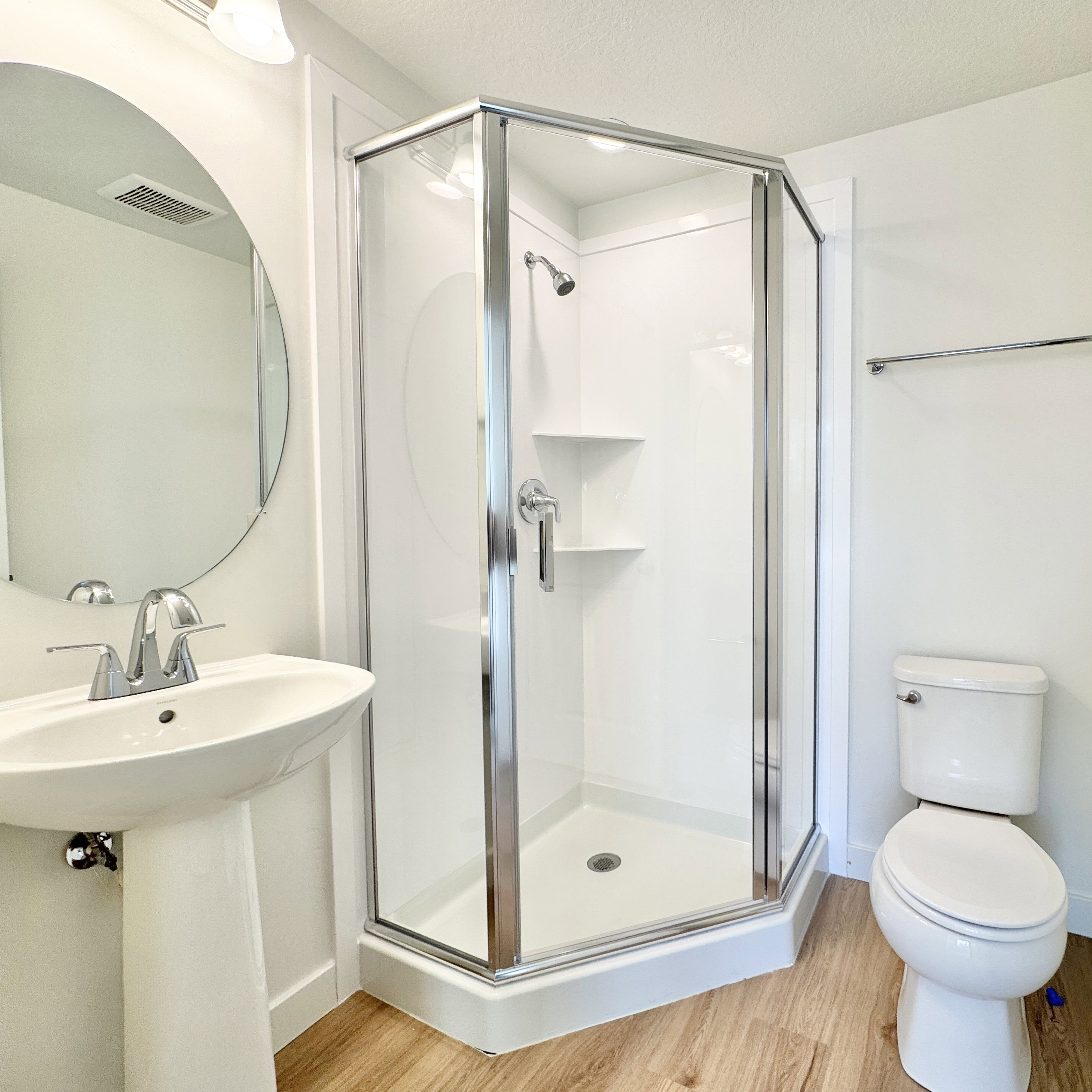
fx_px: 607
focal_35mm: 17
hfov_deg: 82.3
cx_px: 686
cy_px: 540
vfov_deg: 84.0
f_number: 2.2
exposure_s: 1/120
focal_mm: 2.22
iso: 50
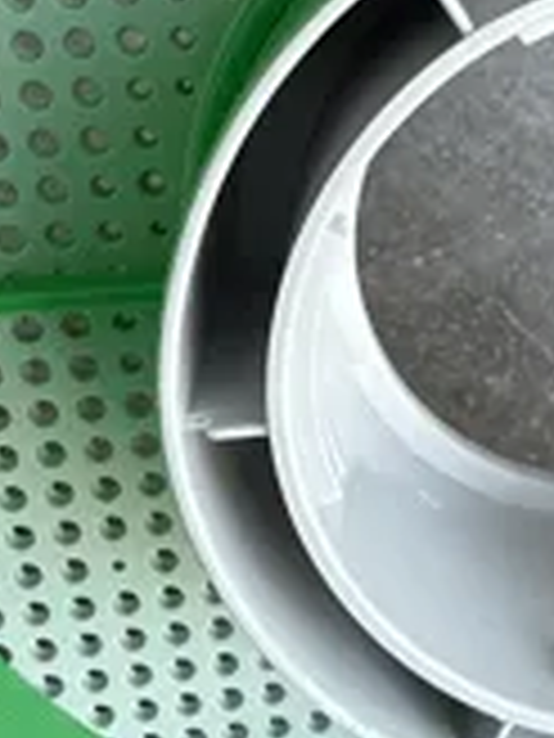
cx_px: 622
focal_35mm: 61
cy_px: 274
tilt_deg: -55.4
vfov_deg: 31.5
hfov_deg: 22.6
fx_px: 1302
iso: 320
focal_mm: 2.22
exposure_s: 1/99
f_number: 2.2
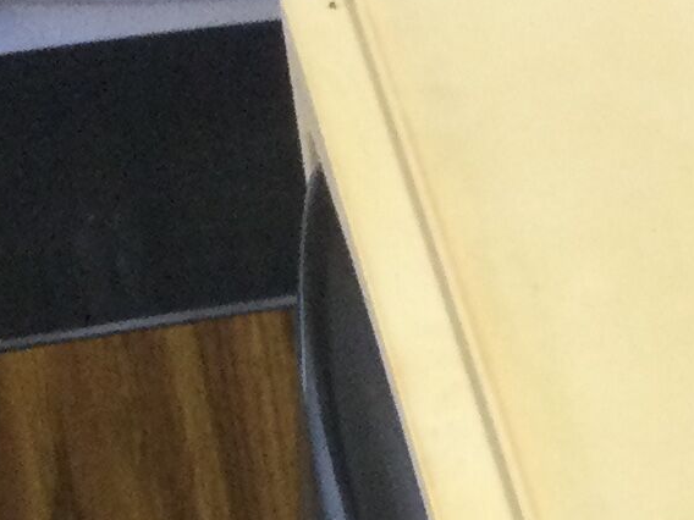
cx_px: 1128
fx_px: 3569
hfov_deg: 10.6
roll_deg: -1.1
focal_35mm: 178
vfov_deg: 7.9
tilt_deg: -41.7
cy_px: 1125
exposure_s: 1/33
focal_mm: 3.3
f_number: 2.4
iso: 125
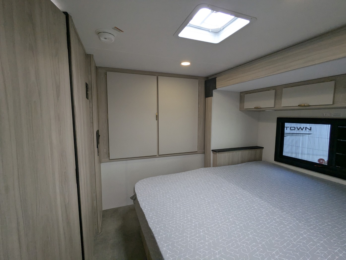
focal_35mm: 16
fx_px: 160
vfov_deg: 78.2
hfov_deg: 94.4
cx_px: 173
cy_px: 130
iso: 252
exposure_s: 1/234
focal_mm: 2.35
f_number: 2.2
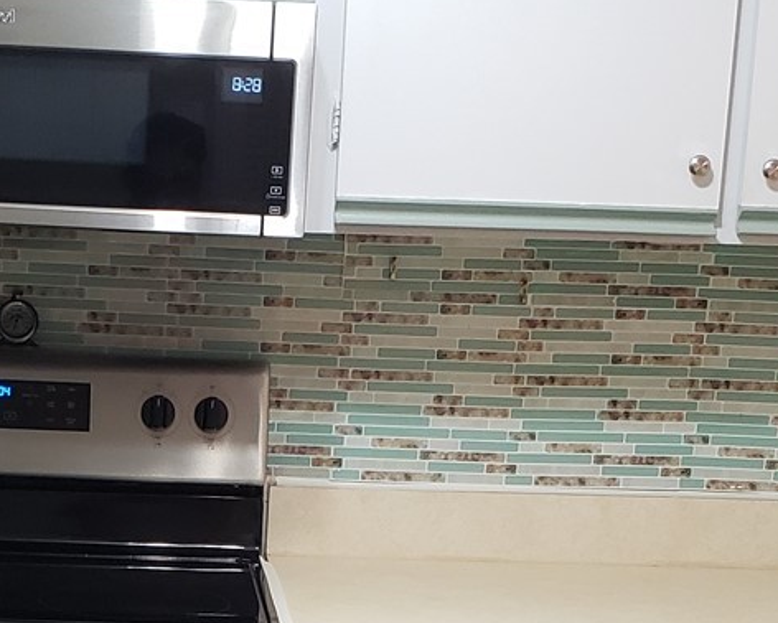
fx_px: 1981
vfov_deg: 17.1
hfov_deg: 22.0
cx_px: 168
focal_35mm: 86
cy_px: 742
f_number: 2.4
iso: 320
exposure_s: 1/60
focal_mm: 4.3
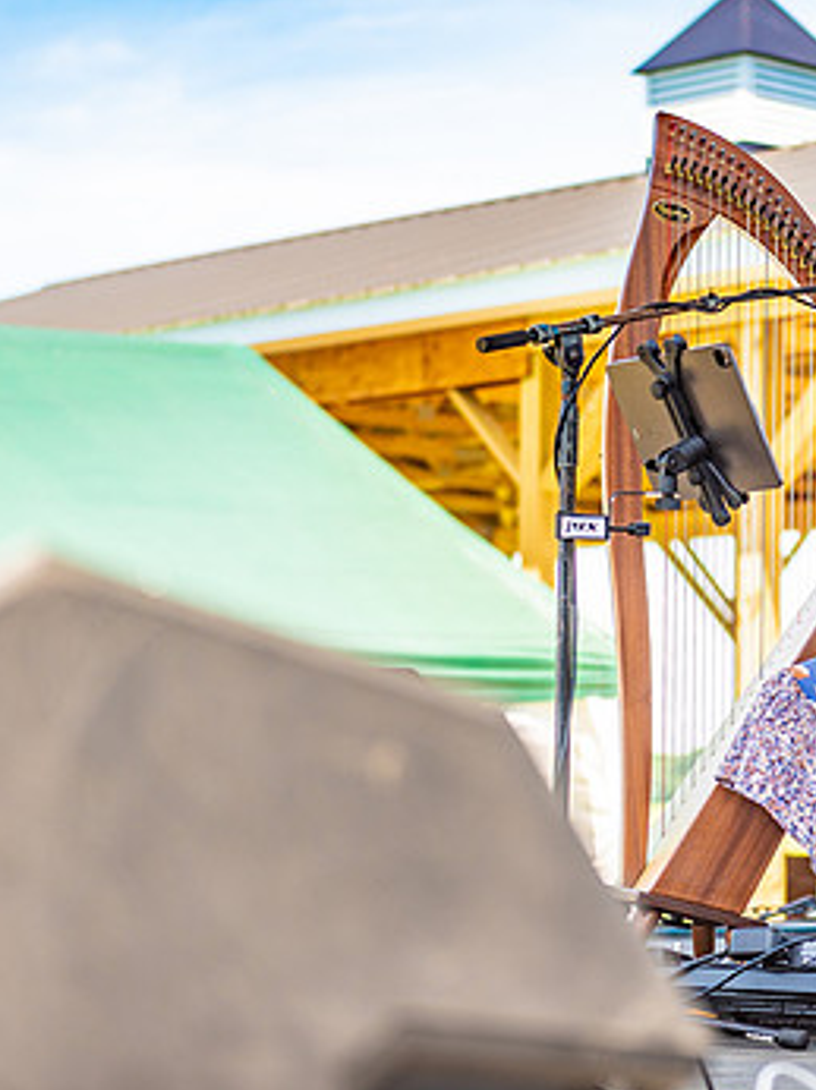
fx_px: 3556
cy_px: 506
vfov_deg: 17.4
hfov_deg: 13.0
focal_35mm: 113
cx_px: 753
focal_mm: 70
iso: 100
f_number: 2.8
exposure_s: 1/500
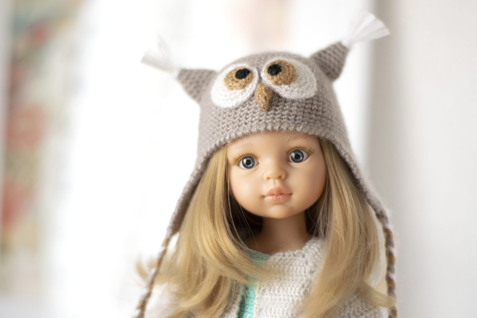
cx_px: 238
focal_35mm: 75
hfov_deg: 27.0
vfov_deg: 18.2
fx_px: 994
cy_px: 159
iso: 400
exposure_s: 1/1000
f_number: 2
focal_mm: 50
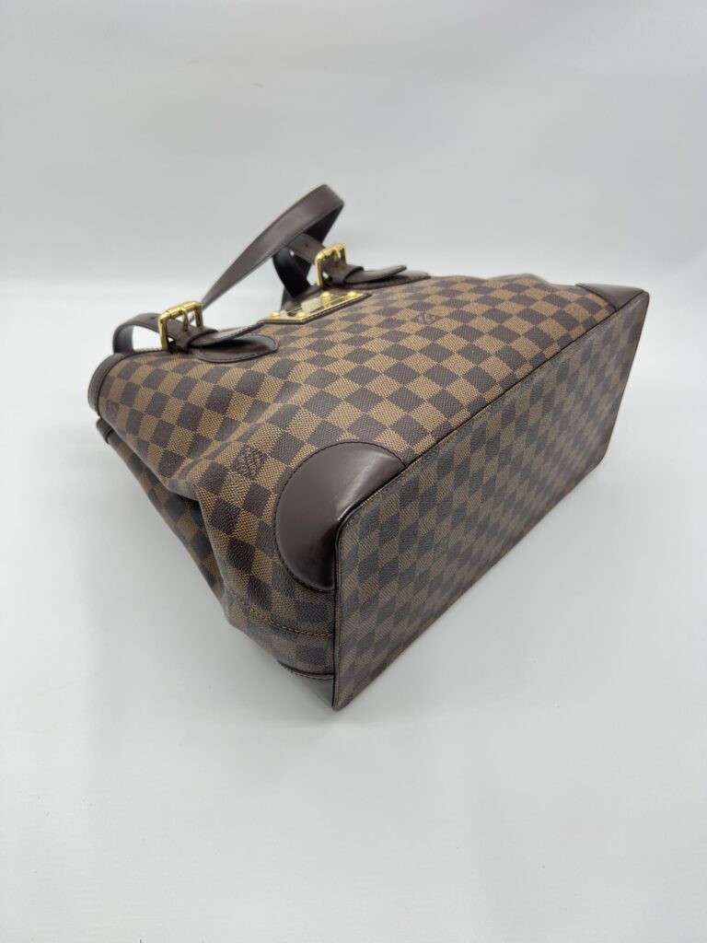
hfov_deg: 53.1
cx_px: 354
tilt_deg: -40.9
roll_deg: -5.0
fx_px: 708
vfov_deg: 67.3
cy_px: 472
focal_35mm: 26
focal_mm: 5.7
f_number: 1.5
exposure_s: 1/100
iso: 40
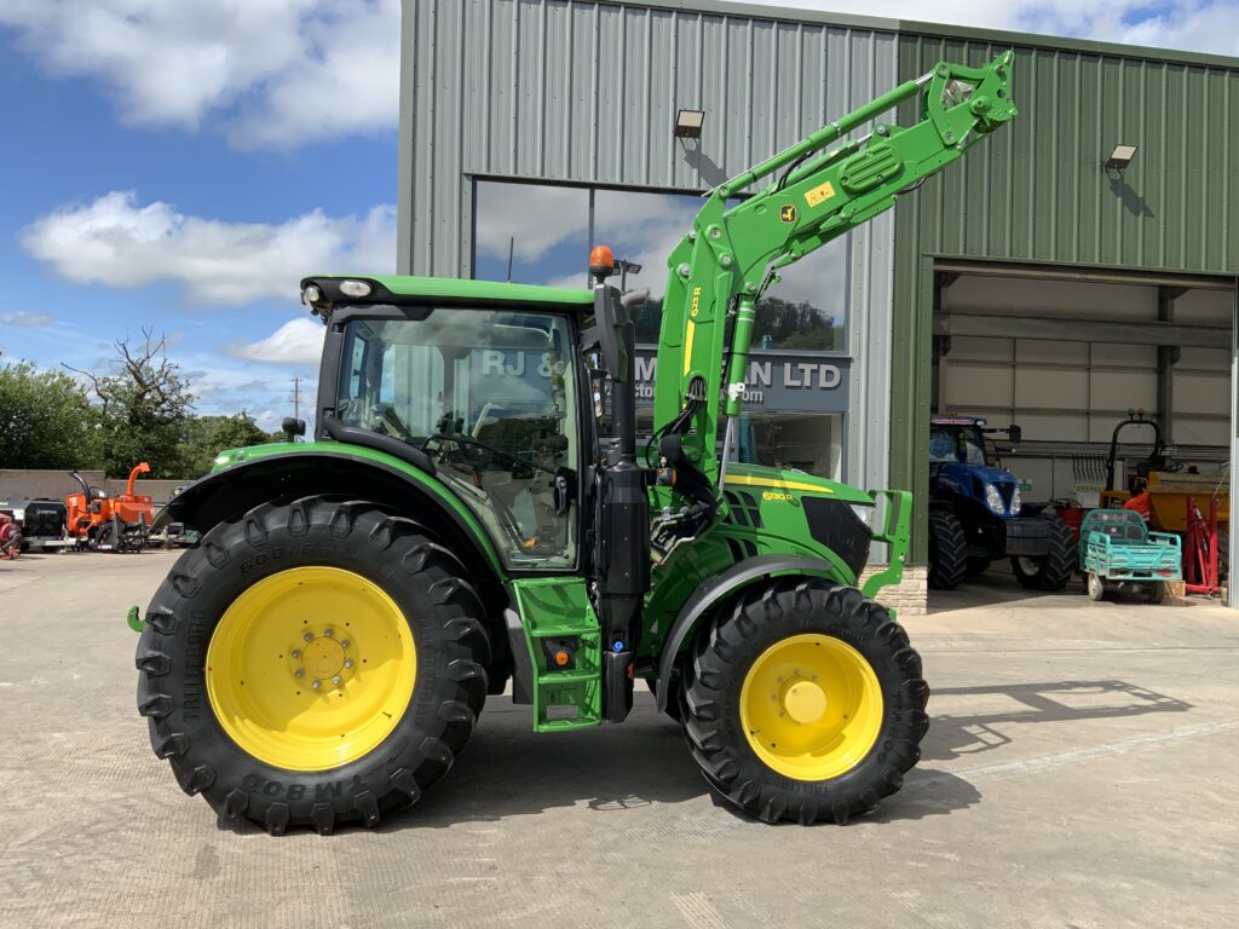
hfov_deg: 61.7
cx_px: 620
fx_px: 1038
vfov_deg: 48.2
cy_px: 464
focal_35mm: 29
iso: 16
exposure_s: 1/1675
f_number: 1.8
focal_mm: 3
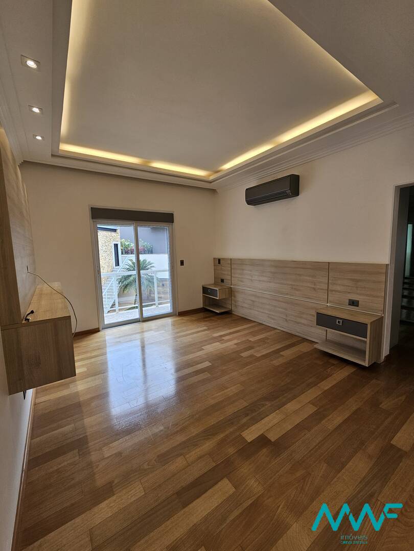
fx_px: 207
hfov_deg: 89.9
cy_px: 276
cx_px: 207
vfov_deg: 106.2
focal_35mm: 13
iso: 64
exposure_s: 1/120
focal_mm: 2.2
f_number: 2.2
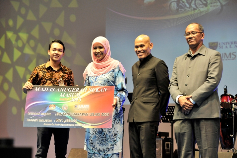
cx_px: 118
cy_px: 79
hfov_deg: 18.3
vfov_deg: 12.2
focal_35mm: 112
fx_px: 737
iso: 2500
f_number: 4.5
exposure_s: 1/200
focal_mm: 112
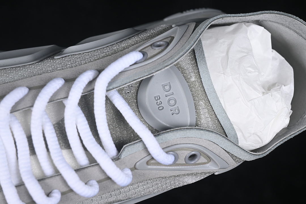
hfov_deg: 27.0
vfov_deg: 18.2
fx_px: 637
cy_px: 102
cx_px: 153
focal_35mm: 75
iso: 160
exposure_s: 1/80
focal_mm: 50
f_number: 7.1
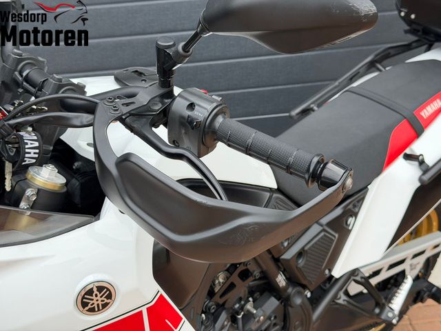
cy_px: 166
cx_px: 220
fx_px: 612
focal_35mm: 48
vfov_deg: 30.3
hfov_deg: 39.7
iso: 64
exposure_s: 1/1456
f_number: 1.78
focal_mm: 6.76
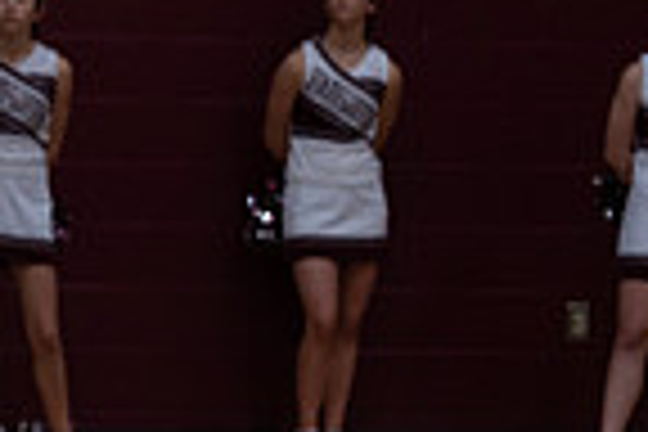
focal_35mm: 543
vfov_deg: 2.5
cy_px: 191
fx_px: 9773
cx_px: -644
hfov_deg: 3.8
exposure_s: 1/1000
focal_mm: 135
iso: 1250
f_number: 1.8
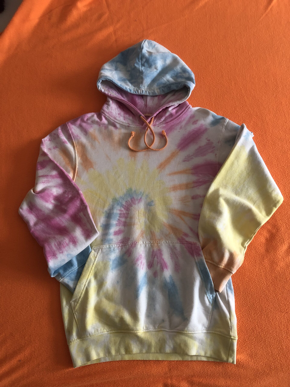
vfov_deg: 63.4
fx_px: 313
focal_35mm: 28
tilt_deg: -72.6
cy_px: 194
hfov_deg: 49.7
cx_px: 145
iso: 100
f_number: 1.8
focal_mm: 4
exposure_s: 1/9
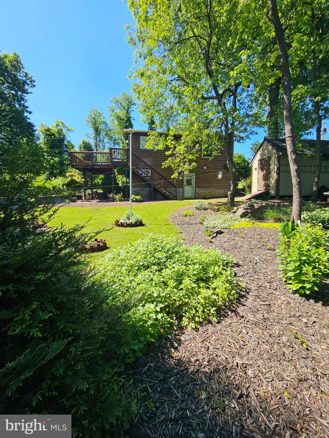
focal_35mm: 13
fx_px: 165
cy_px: 219
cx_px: 164
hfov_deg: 89.9
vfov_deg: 106.2
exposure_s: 1/724
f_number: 2.2
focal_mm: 2.2
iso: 50
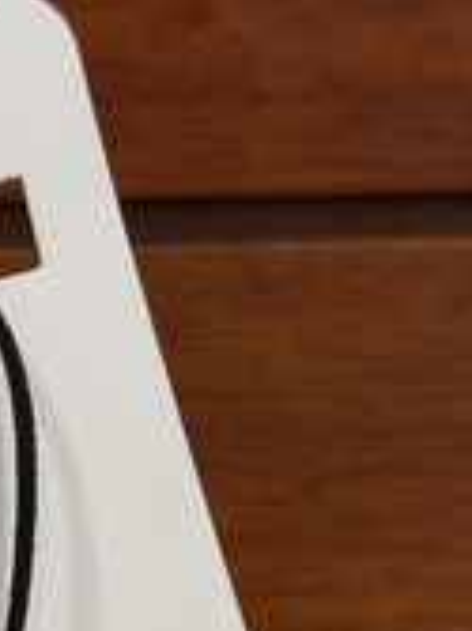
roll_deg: +1.9
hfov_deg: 9.4
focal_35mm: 153
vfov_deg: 12.3
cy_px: 939
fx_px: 2785
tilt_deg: -10.3
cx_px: -211
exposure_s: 1/50
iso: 50
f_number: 1.78
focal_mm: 6.76
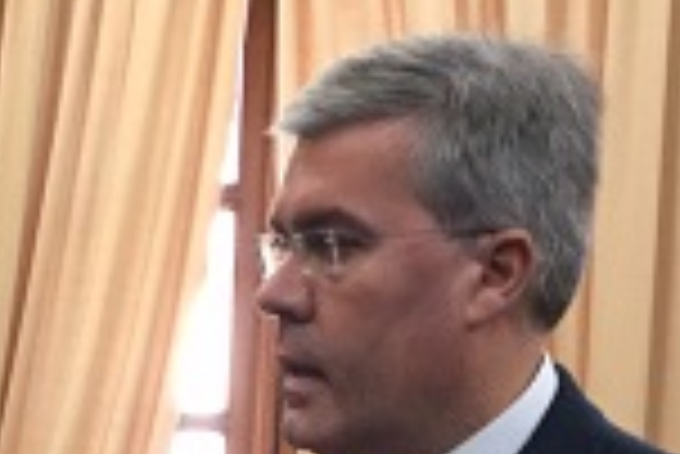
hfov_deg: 18.2
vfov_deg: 11.9
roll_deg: -3.9
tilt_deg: -8.2
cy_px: 733
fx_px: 2061
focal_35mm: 109
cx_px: -27
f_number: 2.4
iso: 200
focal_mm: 3.3
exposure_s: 1/33
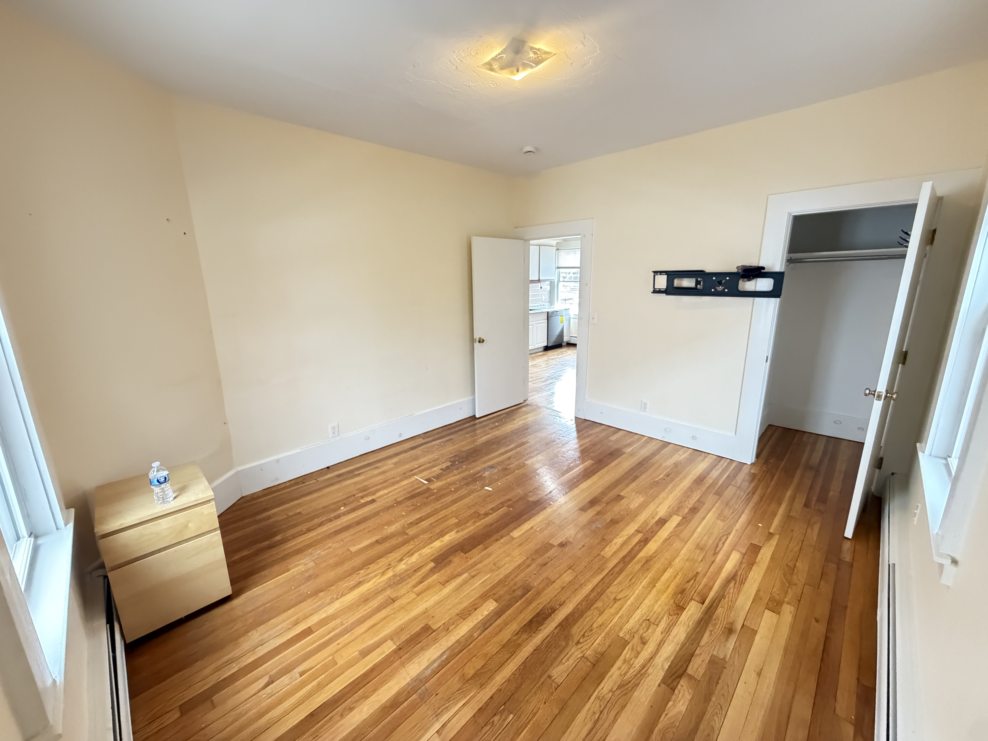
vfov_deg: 85.7
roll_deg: +1.3
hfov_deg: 102.1
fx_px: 400
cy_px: 370
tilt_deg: -13.5
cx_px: 494
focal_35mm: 14
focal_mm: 2.22
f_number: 2.2
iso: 1000
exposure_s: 1/60
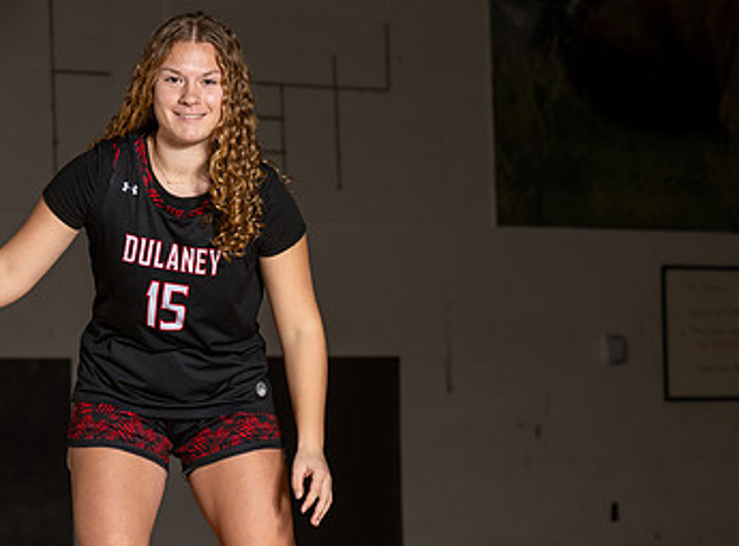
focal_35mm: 172
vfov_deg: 8.6
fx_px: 3653
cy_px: 318
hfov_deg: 11.5
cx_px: 217
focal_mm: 73
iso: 80
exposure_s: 1/200
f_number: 4.5
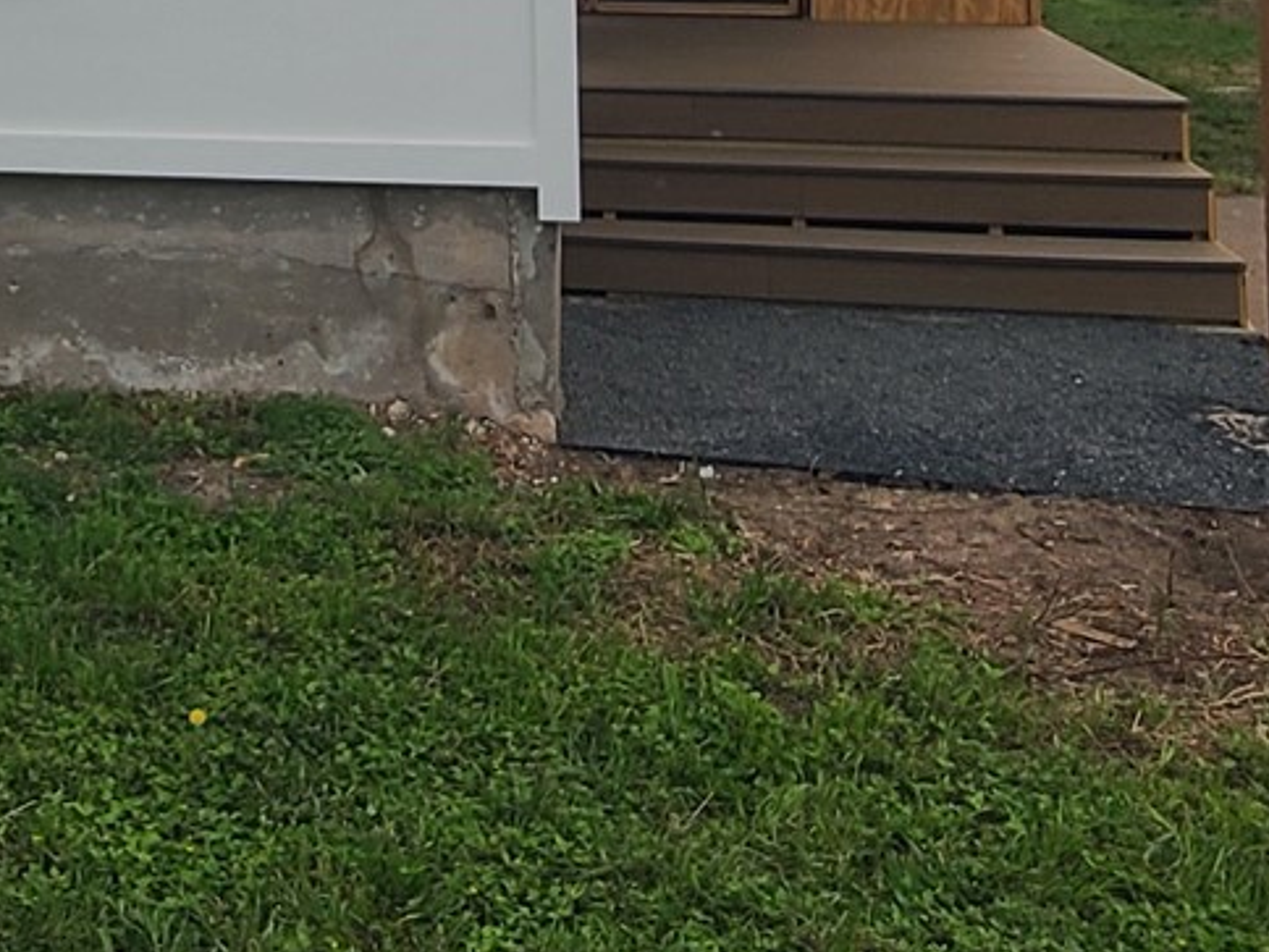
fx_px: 2016
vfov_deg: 23.0
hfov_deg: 32.6
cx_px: 58
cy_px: -344
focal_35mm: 55
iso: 50
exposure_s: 1/1453
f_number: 2.2
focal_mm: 2.2
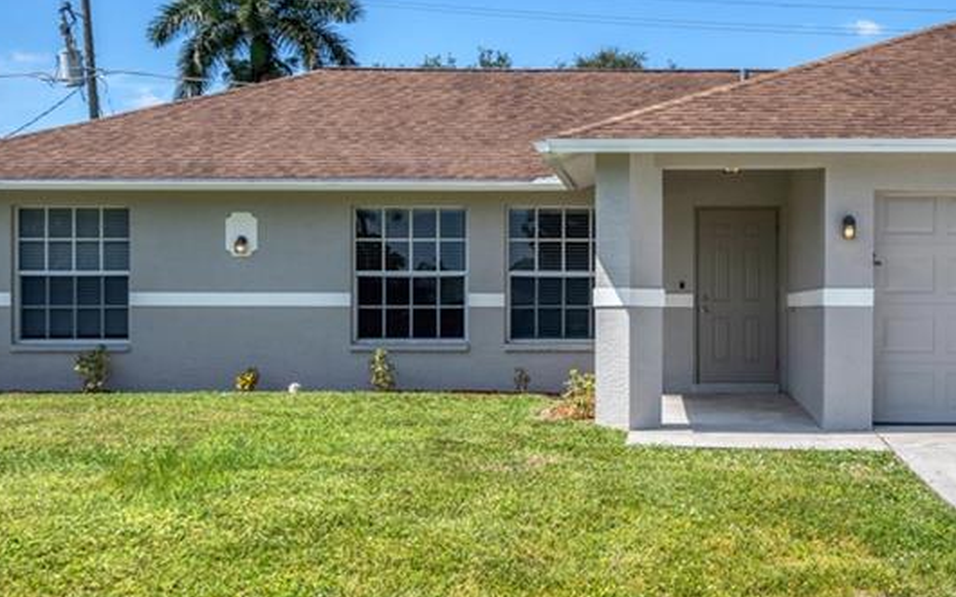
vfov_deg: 21.3
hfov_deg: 32.9
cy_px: 335
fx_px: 1589
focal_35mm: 61
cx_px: 702
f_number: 8
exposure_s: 1/4000
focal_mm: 31
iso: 400
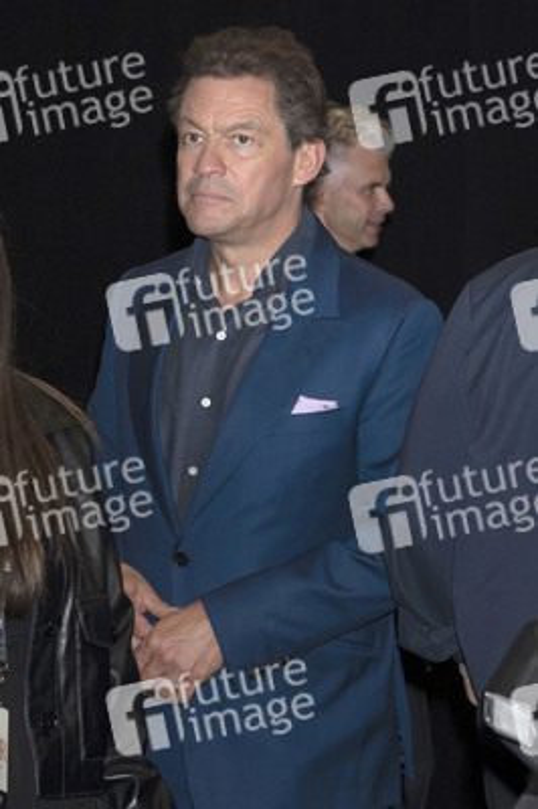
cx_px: 269
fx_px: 1841
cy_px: 404
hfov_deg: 16.6
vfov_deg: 24.8
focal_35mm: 82
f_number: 6.3
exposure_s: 1/200
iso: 640
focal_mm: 82
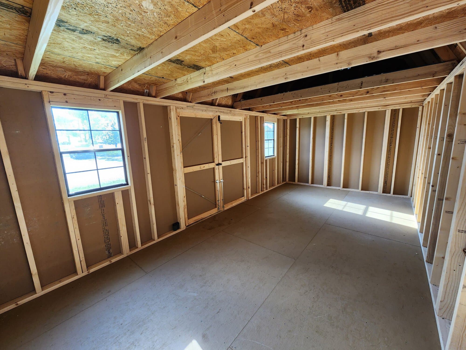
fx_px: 175
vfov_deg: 89.9
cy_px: 175
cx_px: 233
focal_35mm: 13
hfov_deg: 106.2
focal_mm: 2.2
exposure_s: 1/60
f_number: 2.2
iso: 125
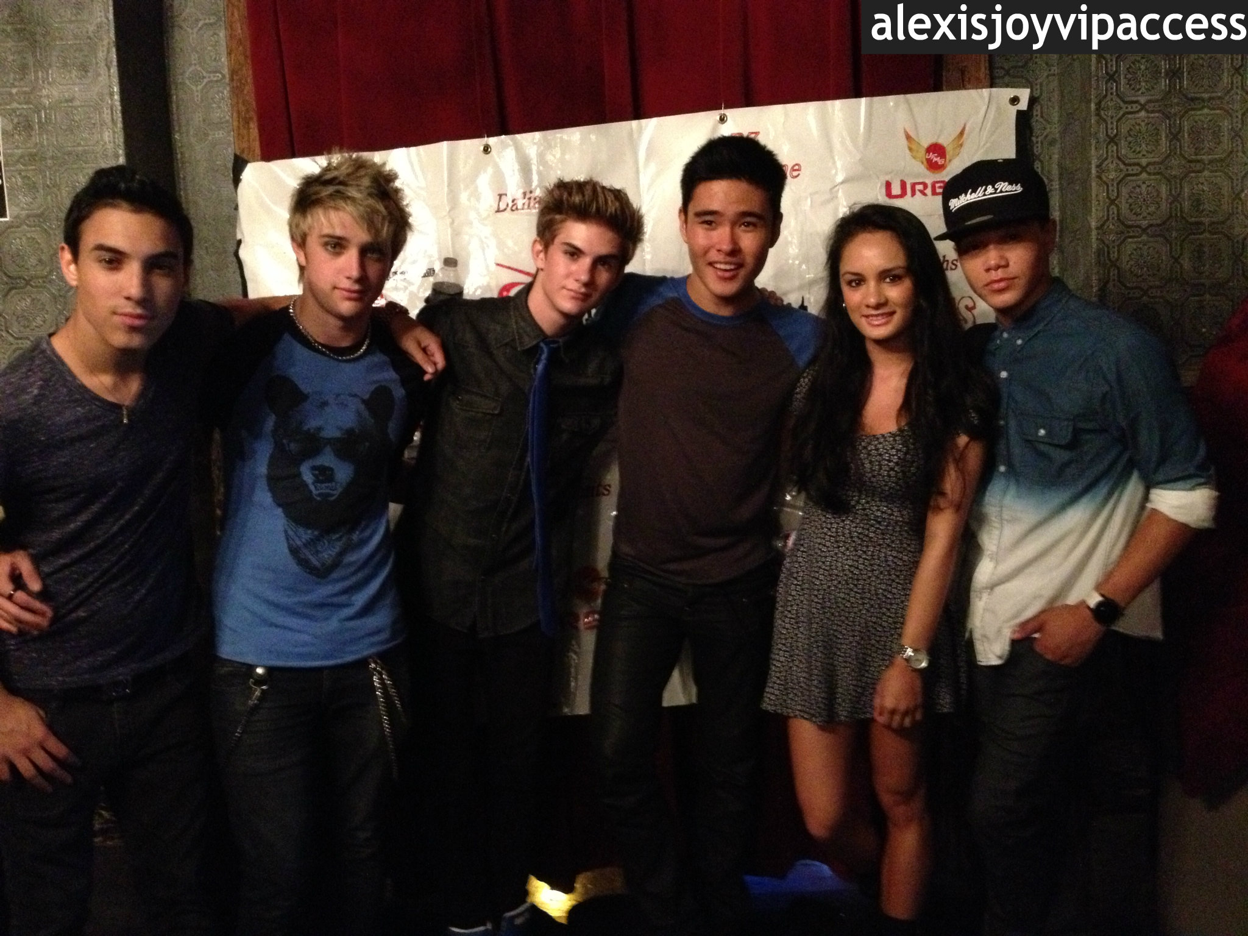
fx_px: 1262
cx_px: 624
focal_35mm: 35
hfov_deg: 52.6
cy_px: 468
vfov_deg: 40.7
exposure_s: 1/15
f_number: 2.4
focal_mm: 4.28
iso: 800
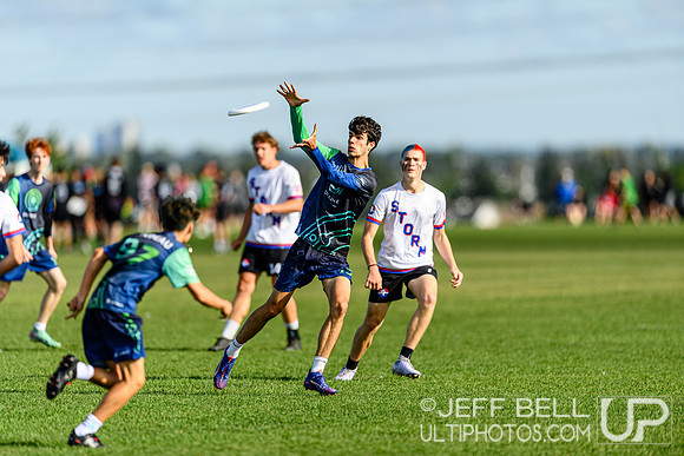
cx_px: 342
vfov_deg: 3.4
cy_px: 228
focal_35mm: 400
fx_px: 7601
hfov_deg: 5.2
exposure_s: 1/1600
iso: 100
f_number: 3.2
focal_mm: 400
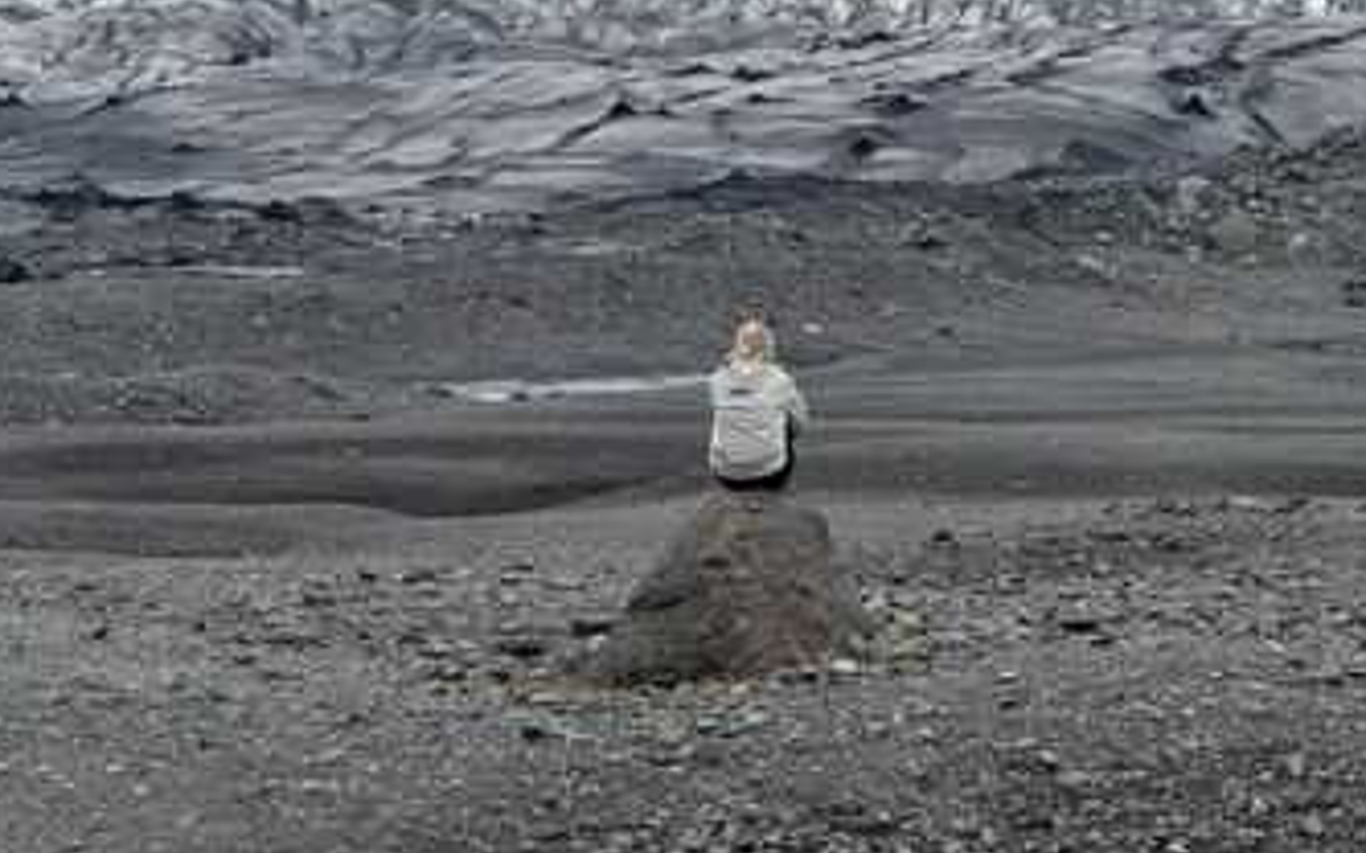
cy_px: 123
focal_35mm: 191
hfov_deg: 11.0
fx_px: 7109
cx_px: 745
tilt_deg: -1.0
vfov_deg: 6.9
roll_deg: -0.1
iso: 50
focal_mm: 15.66
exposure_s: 1/1018
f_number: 2.8
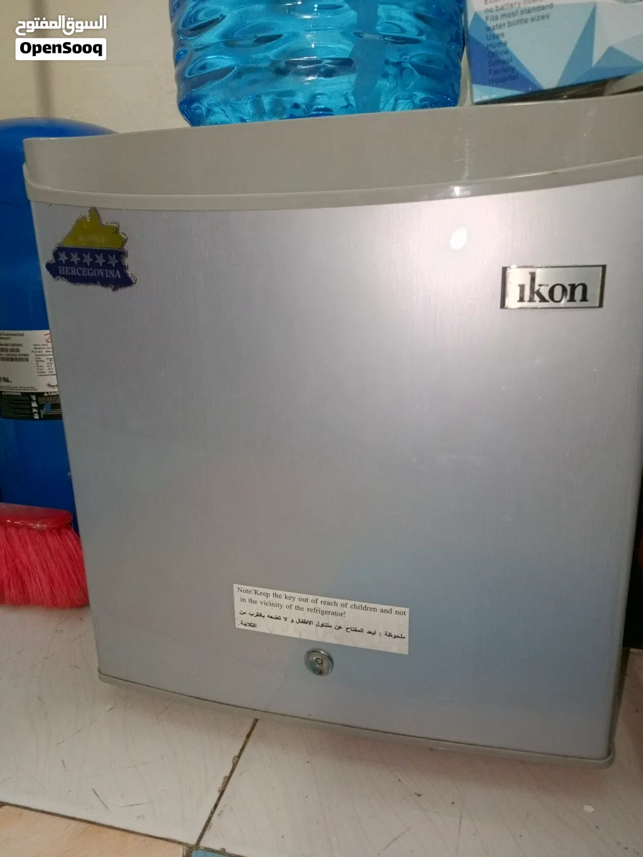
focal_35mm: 25
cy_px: 428
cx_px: 322
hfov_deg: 54.9
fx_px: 619
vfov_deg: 69.4
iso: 1134
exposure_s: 1/50
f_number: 1.79
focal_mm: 4.69
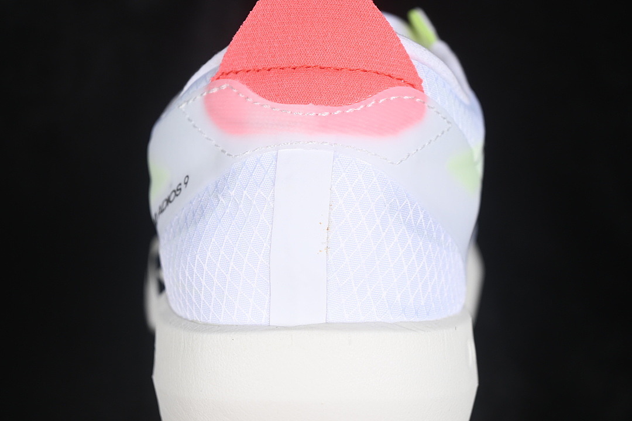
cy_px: 210
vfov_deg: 18.2
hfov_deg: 27.0
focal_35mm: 75
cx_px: 316
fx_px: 1317
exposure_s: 1/80
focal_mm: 50
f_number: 7.1
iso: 160
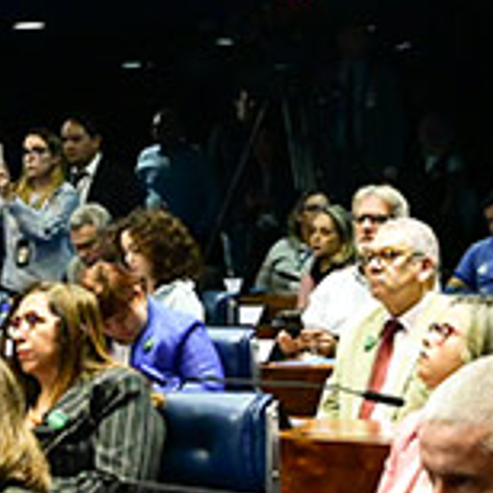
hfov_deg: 10.3
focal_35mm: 170
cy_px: 179
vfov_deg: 10.3
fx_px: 2739
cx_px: 320
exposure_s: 1/100
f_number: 5.6
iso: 4000
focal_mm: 24
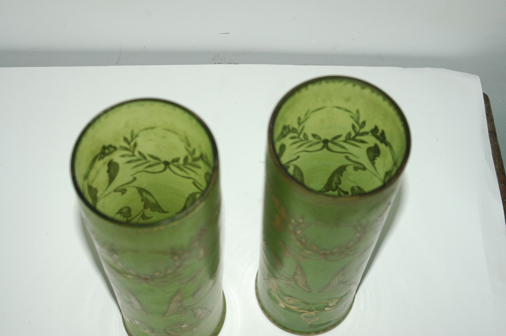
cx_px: 253
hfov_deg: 33.4
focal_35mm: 60
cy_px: 168
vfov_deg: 22.6
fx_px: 842
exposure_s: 1/125
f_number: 7.1
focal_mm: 40
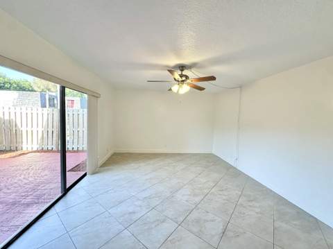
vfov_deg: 85.6
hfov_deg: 102.1
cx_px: 166
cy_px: 124
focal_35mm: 14
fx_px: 135
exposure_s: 1/120
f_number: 2.2
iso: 160
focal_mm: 2.22
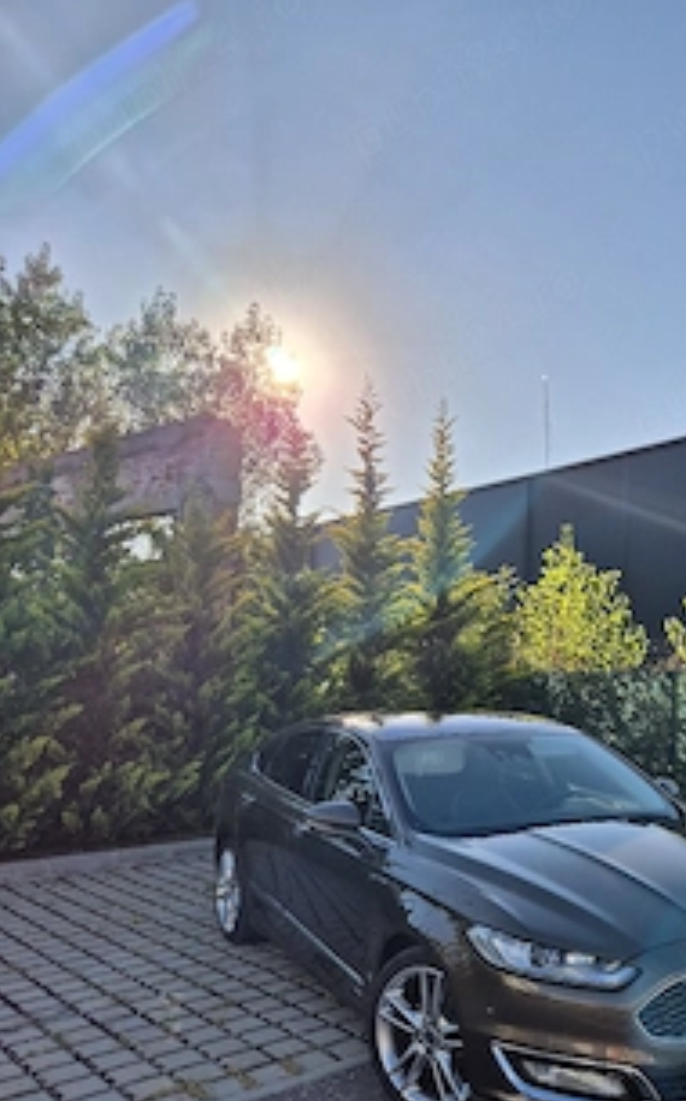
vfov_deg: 59.0
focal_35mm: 32
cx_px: 538
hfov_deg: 38.0
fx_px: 959
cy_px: 679
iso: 25
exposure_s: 1/2500
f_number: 1.8
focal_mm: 5.4
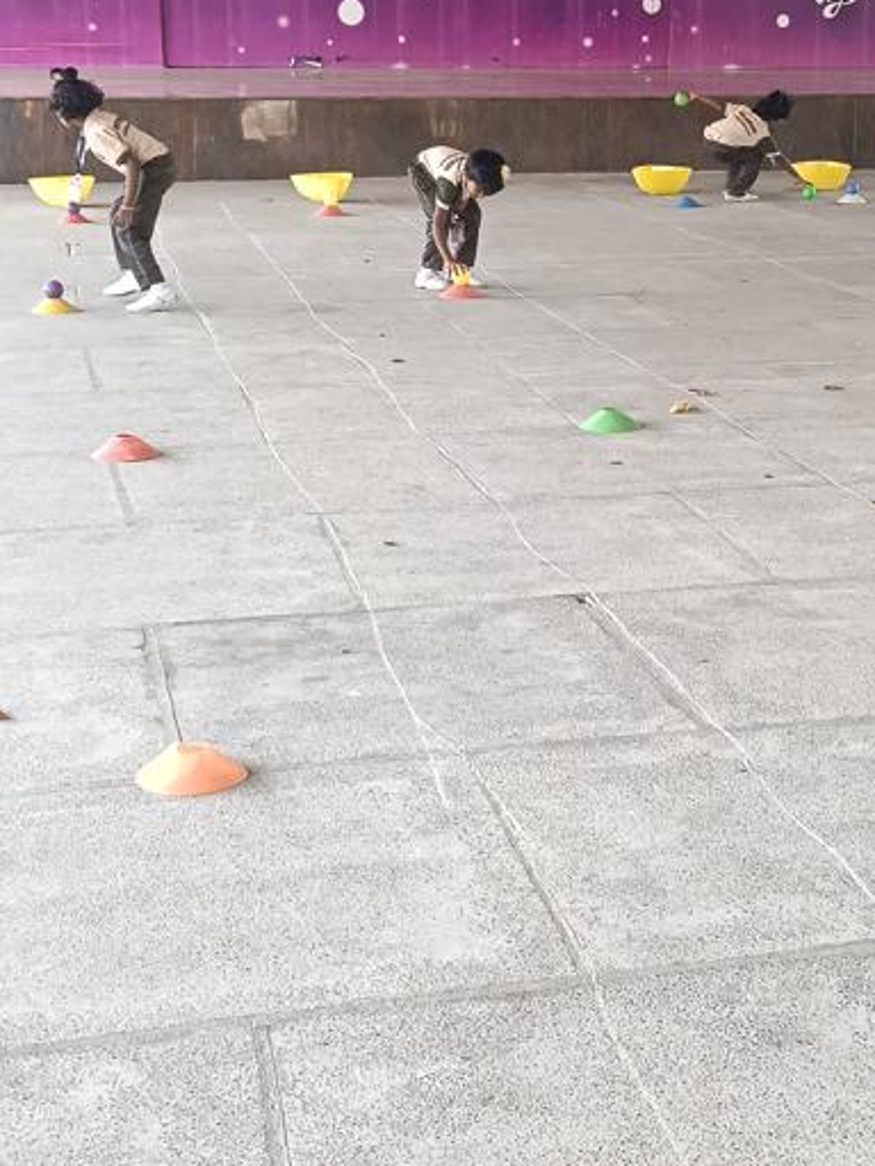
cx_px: 615
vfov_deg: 30.5
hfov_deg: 23.1
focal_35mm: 63
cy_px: 392
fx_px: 2123
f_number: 1.8
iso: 320
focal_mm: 3.98
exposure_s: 1/60
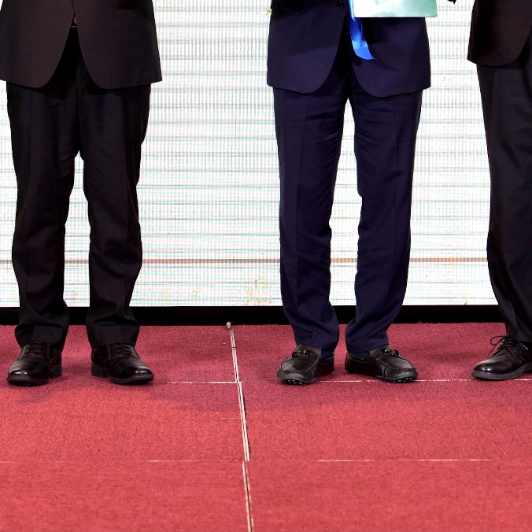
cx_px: 231
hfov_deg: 11.2
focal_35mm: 156
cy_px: -59
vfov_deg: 11.0
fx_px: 2712
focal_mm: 55
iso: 160
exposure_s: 1/100
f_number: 3.5
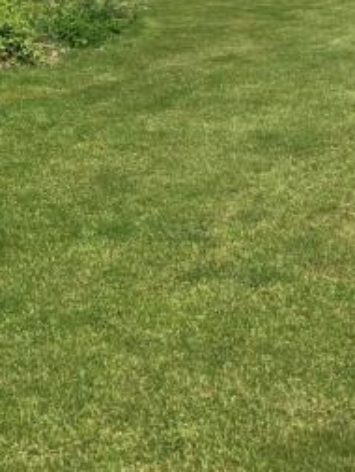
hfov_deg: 16.7
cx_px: 106
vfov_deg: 20.9
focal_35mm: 88
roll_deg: +0.7
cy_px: -80
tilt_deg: -1.3
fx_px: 1202
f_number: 2.2
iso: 25
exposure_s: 1/1451
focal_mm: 4.15
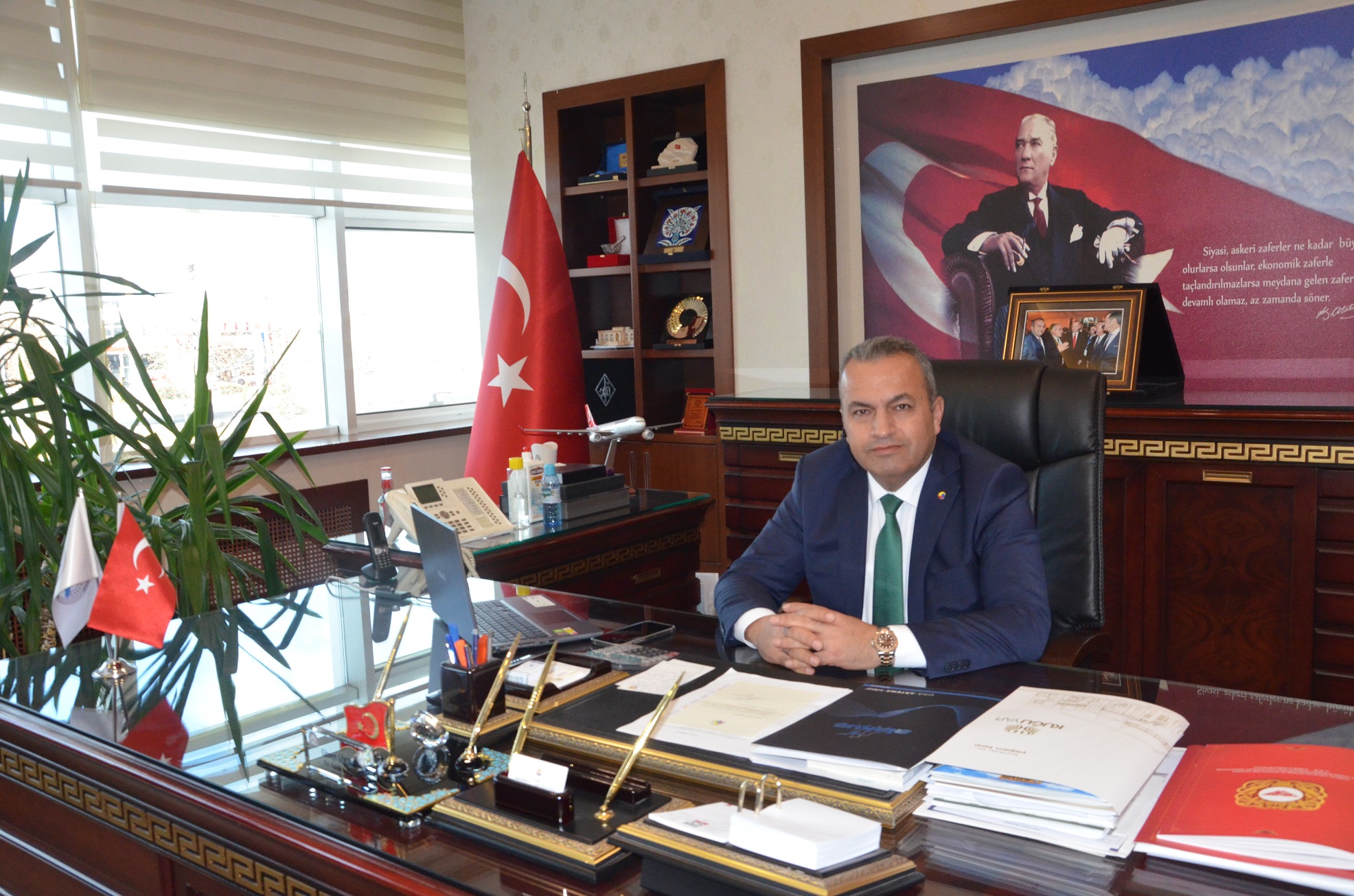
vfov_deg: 41.5
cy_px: 448
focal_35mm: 32
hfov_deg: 59.6
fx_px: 1182
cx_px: 677
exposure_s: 1/160
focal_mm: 21
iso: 2500
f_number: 6.3
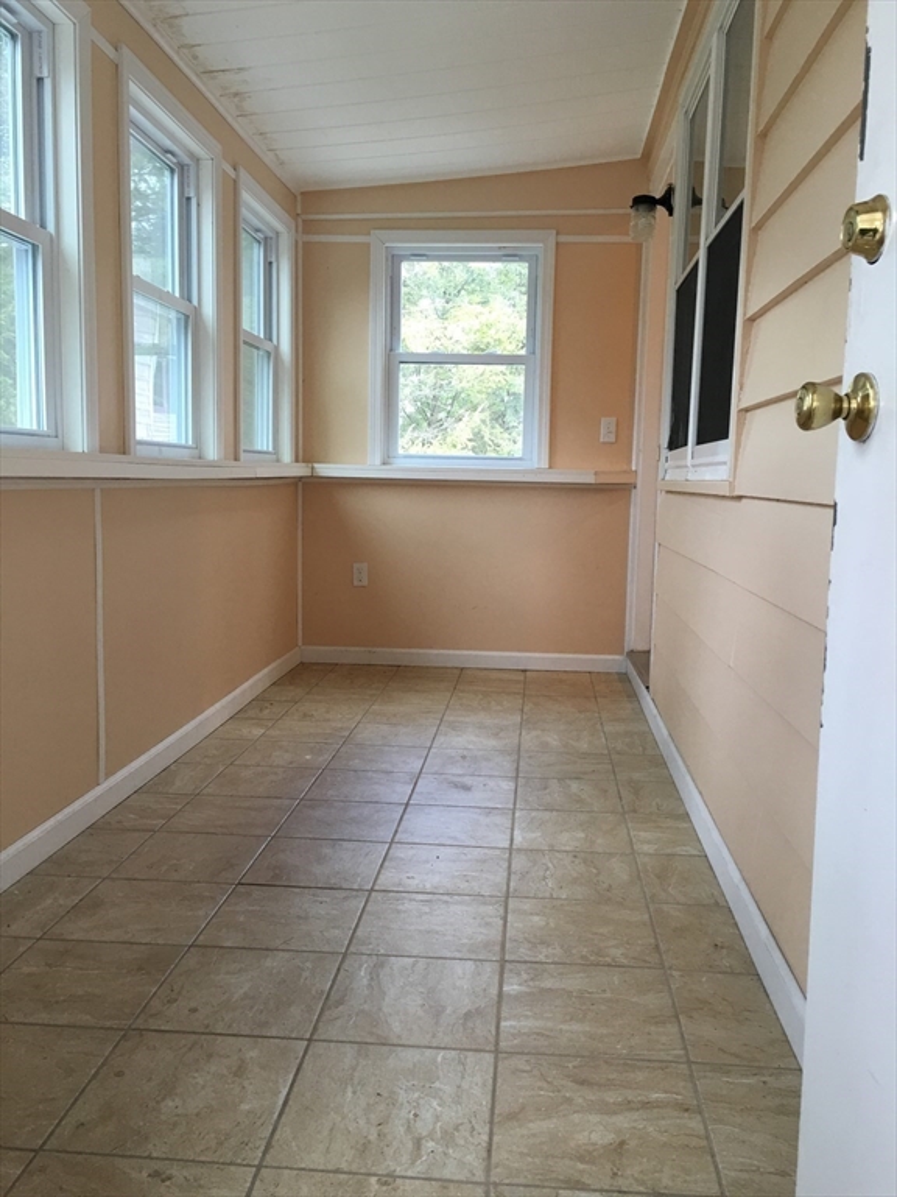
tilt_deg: -6.4
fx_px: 1002
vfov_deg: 61.7
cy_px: 598
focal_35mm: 29
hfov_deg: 48.2
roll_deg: -0.9
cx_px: 448
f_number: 2.2
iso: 32
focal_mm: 4.15
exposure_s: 1/30
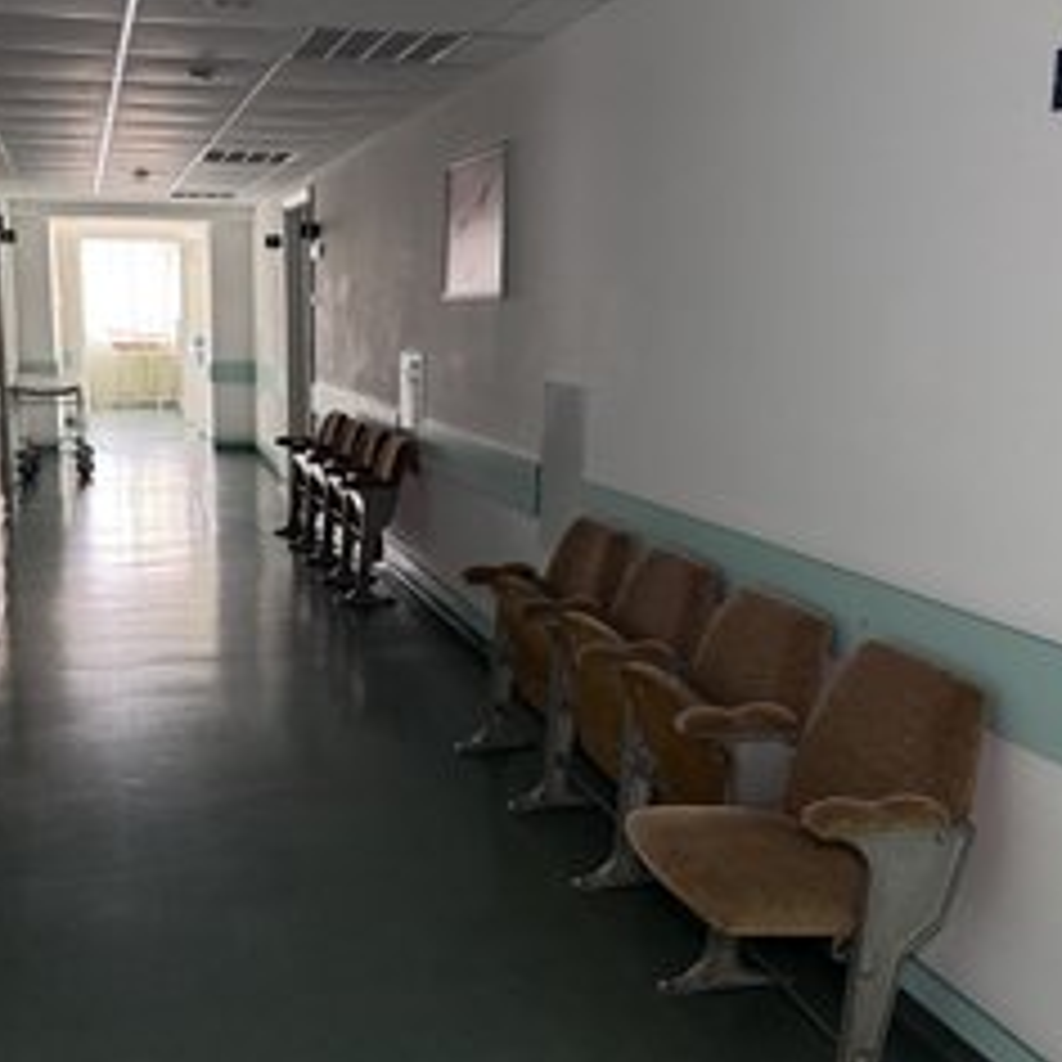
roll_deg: -0.4
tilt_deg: -10.2
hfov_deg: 45.4
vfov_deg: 46.0
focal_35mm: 36
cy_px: 518
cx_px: 364
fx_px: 1250
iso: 640
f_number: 1.78
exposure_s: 1/33
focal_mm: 6.76
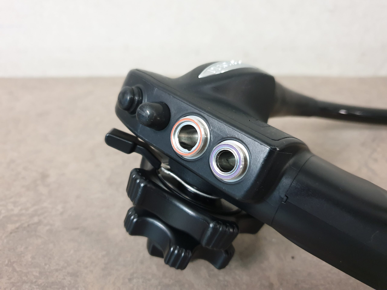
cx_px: 194
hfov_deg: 67.3
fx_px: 291
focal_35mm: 26
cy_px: 145
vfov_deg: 53.1
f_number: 1.5
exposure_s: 1/50
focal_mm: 4.3
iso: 320
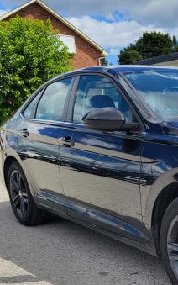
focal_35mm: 52
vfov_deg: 38.4
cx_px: 230
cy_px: 190
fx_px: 403
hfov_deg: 22.3
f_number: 1.8
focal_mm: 5.4
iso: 40
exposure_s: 1/1601
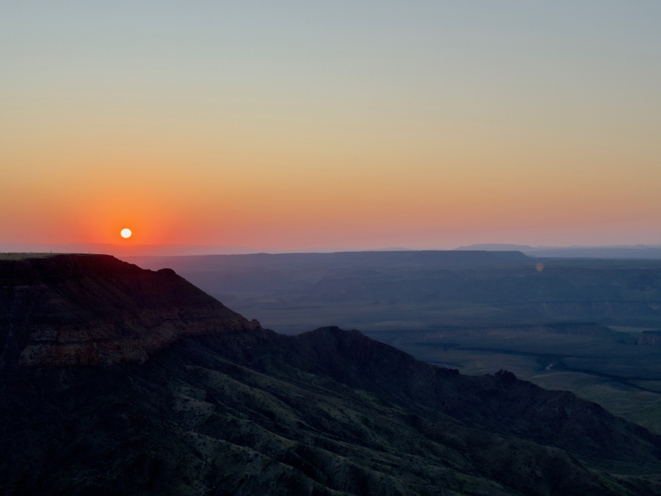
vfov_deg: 30.3
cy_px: 248
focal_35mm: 48
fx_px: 917
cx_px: 330
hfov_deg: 39.7
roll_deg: +0.2
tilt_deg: -0.1
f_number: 1.78
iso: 64
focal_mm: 6.76
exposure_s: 1/1458
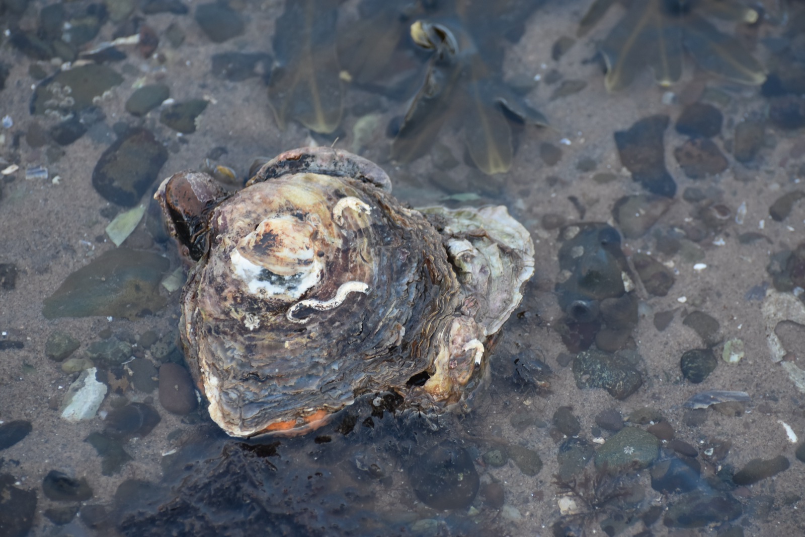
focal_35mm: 210
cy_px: 268
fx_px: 4695
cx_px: 402
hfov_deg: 9.8
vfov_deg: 6.5
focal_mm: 140
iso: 500
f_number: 4.8
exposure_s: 1/60
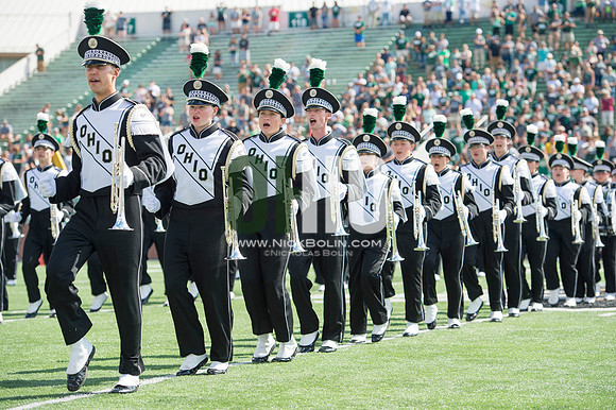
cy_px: 205
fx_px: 1915
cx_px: 308
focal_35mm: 112
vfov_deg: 12.2
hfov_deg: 18.3
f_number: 4.5
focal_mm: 112
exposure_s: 1/1000
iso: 200
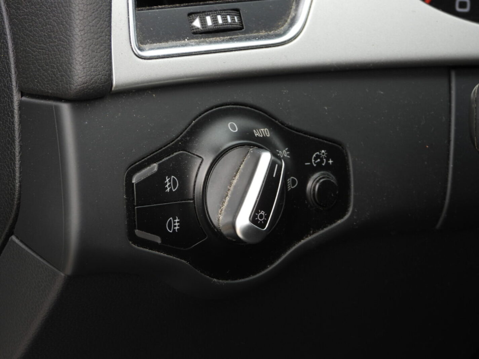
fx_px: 2560
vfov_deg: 8.0
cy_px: 180
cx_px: 240
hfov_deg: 10.7
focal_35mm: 185
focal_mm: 33.2
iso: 100
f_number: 4.5
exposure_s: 1/80
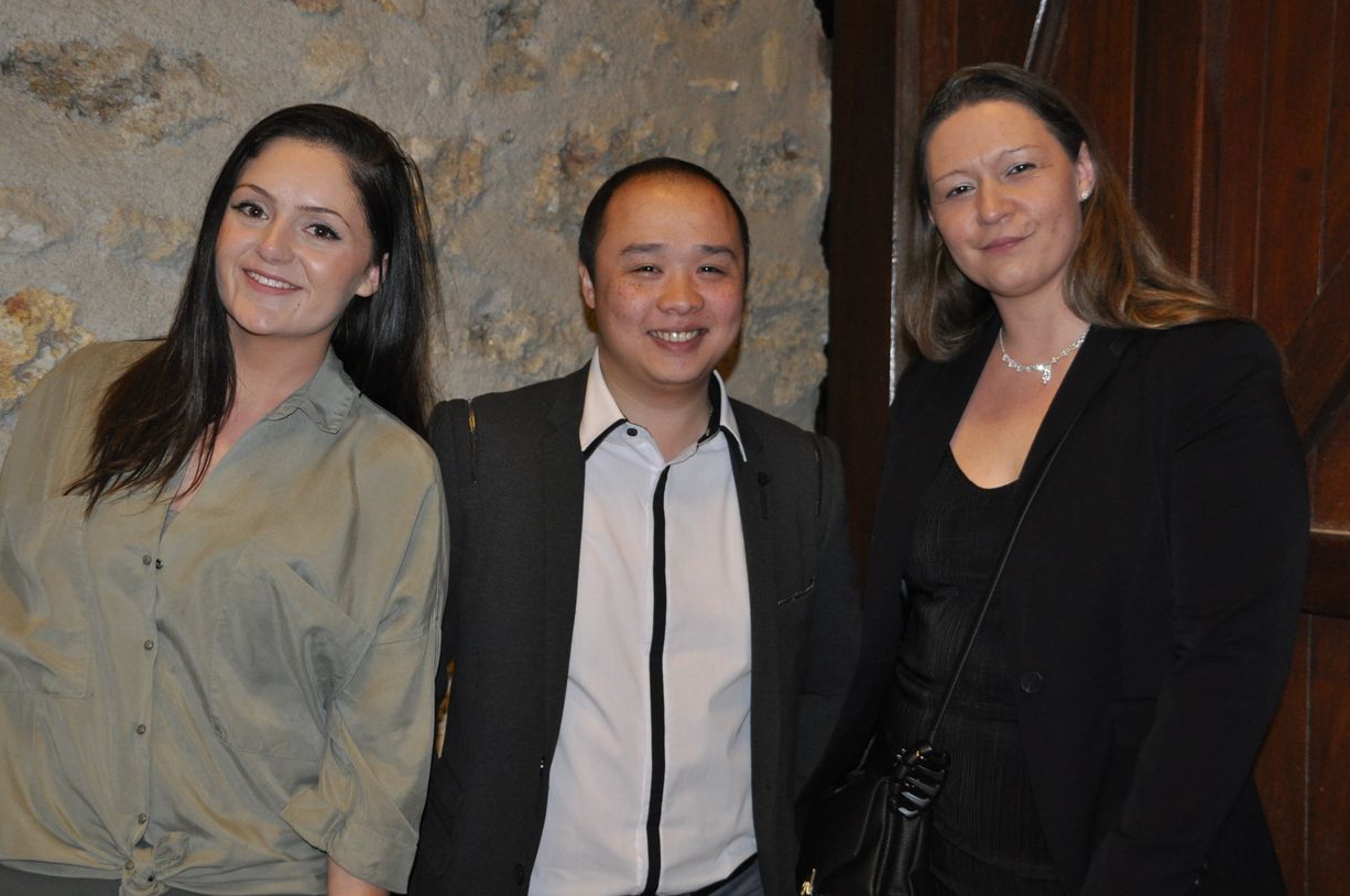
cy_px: 435
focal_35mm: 47
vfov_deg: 28.6
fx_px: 1760
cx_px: 653
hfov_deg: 42.0
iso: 800
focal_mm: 30
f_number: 4.2
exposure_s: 1/60
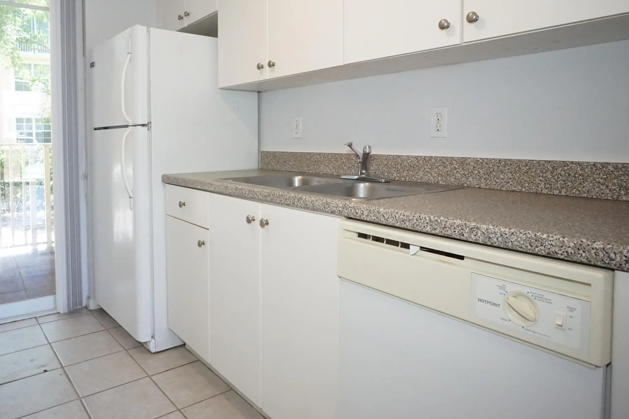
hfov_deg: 58.2
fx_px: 559
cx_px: 245
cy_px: 159
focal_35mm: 32
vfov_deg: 40.8
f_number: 5.6
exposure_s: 1/250
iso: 6400
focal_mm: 16
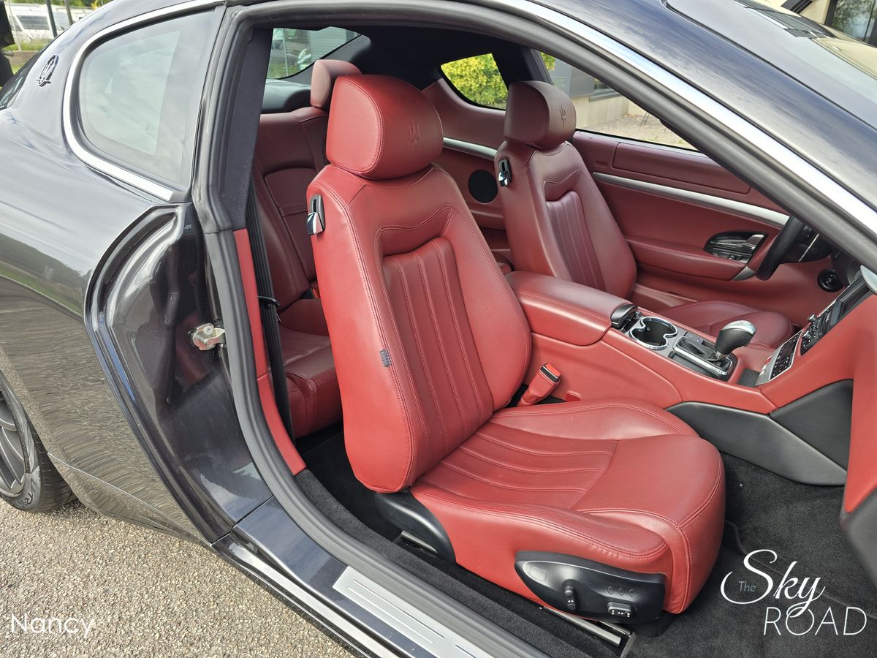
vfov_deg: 58.9
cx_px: 438
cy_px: 329
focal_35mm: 23
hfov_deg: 73.9
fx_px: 583
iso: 12
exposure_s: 1/189
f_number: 1.7
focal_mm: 6.3
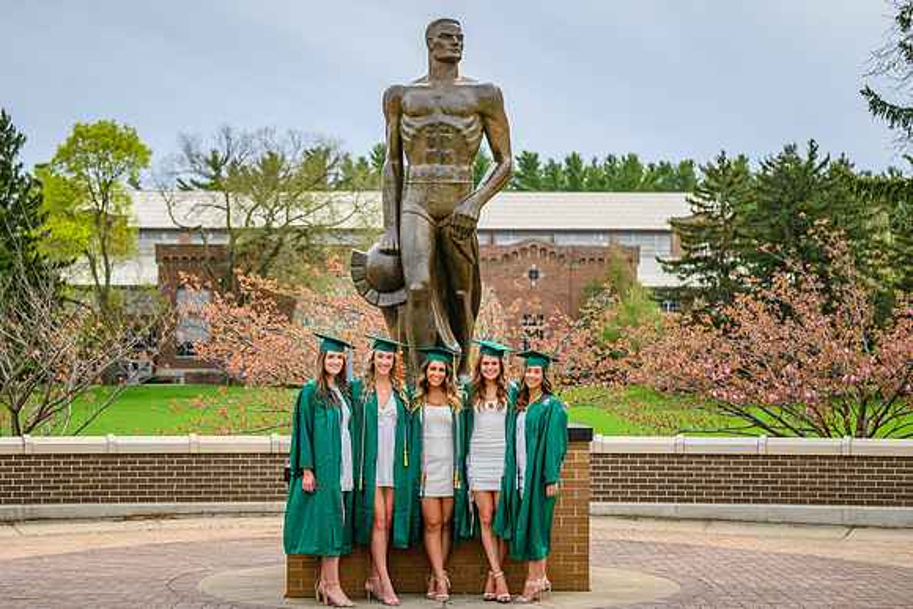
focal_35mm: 74
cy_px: 297
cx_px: 457
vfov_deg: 18.5
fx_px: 1869
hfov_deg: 27.4
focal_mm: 70
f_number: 4
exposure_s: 1/2000
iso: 400
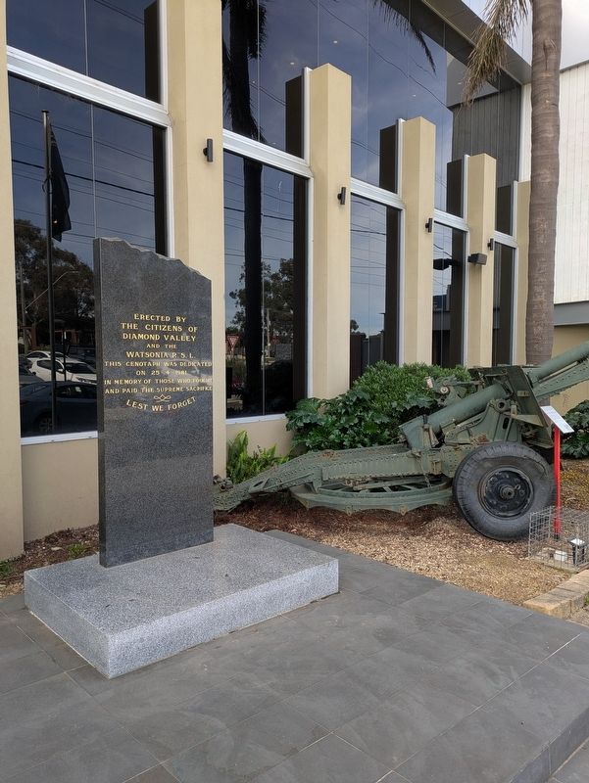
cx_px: 294
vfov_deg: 69.4
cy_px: 392
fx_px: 567
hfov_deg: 54.9
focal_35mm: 25
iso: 38
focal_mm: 5.43
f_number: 1.89
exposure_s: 1/215
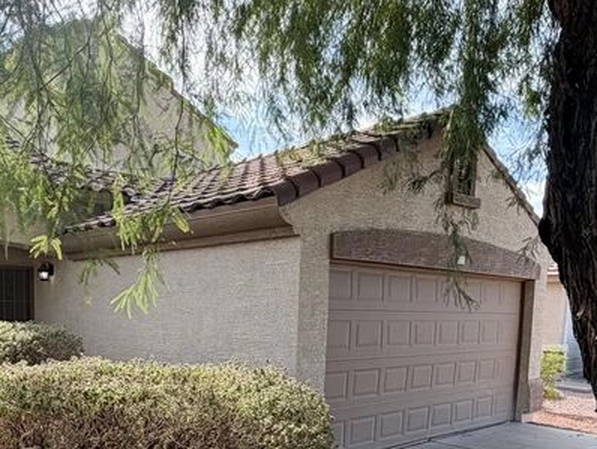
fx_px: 621
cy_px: 380
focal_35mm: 36
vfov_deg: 37.8
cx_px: 182
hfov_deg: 50.1
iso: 64
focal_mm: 2.22
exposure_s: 1/502
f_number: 2.2
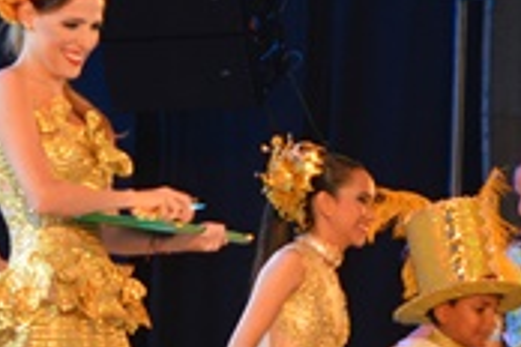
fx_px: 4529
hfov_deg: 6.6
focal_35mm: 313
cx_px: 266
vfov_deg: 4.4
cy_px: 229
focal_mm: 52
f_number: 5.6
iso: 720
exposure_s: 1/60
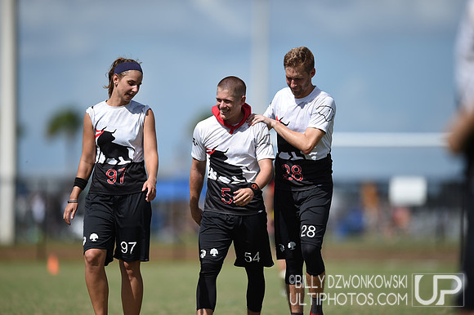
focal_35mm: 400
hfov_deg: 5.2
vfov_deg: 3.4
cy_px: 158
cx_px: 237
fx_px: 5263
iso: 200
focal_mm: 400
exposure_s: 1/6400
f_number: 2.8
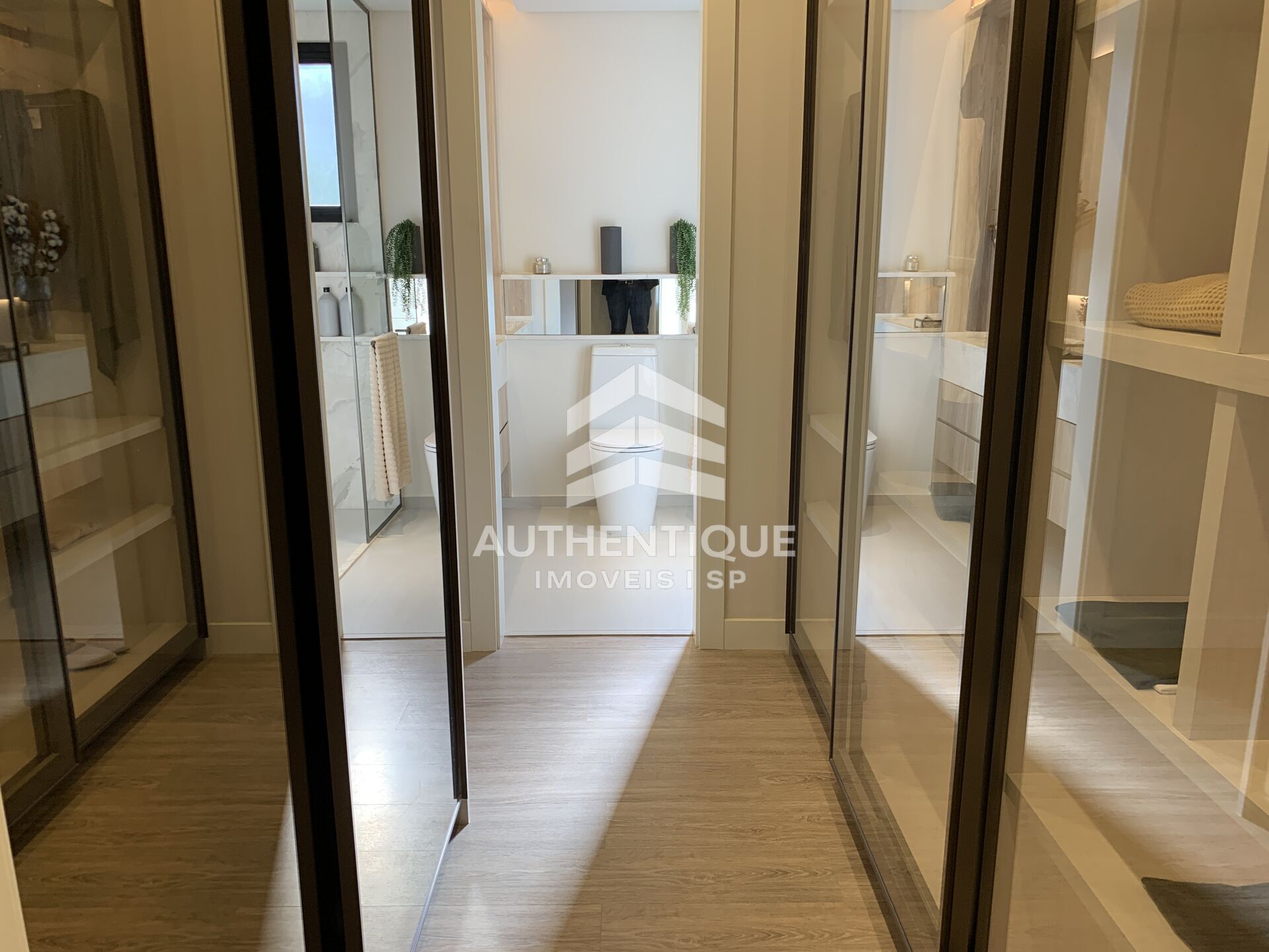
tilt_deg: -14.3
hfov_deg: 67.3
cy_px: 476
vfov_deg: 53.1
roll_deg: +1.4
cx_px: 634
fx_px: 953
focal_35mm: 26
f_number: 1.8
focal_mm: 4.25
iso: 64
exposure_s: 1/60
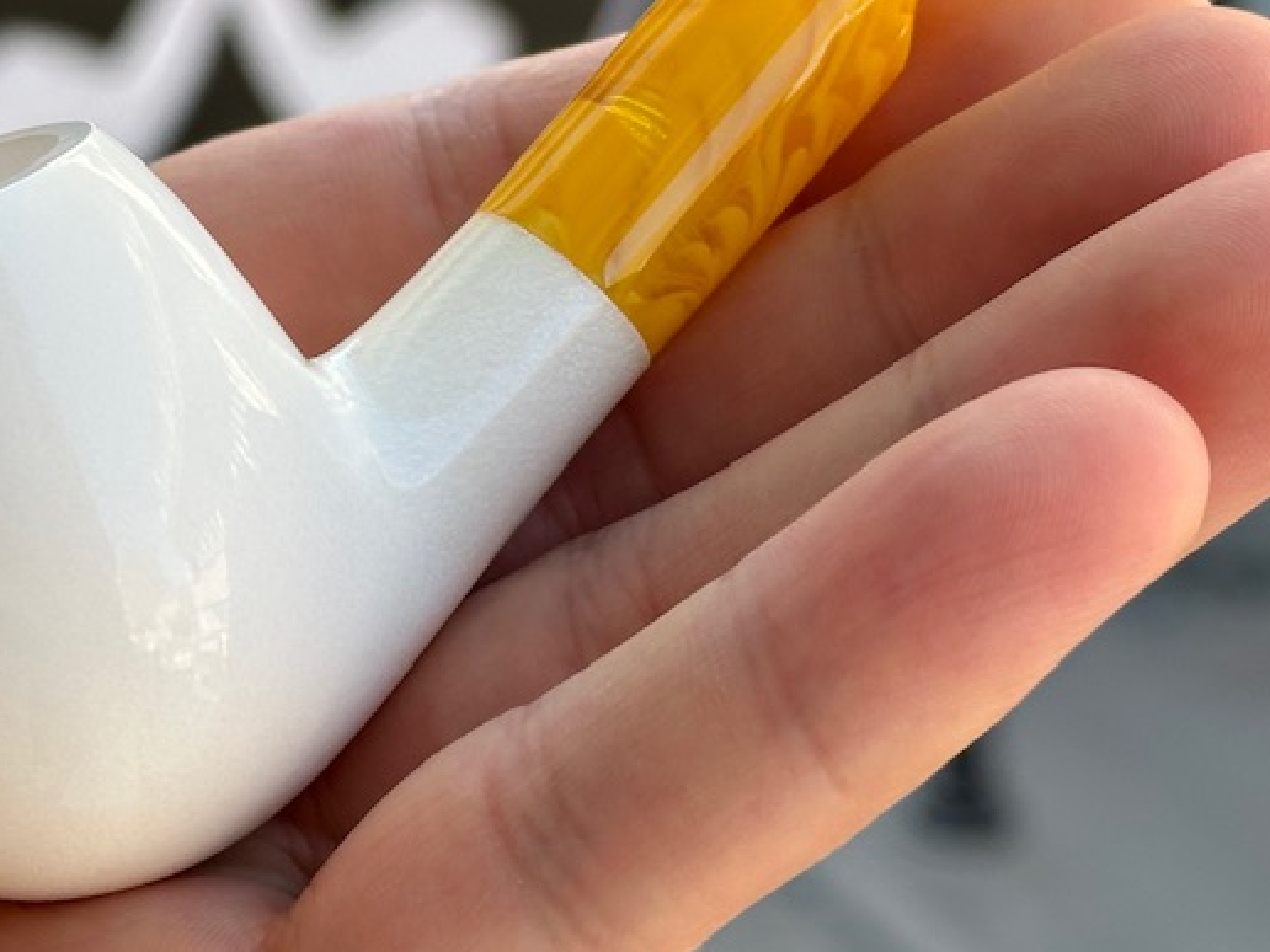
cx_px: 519
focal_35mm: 119
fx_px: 4366
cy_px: 155
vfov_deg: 12.4
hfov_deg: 16.5
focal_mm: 6.86
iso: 64
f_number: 1.78
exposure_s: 1/529
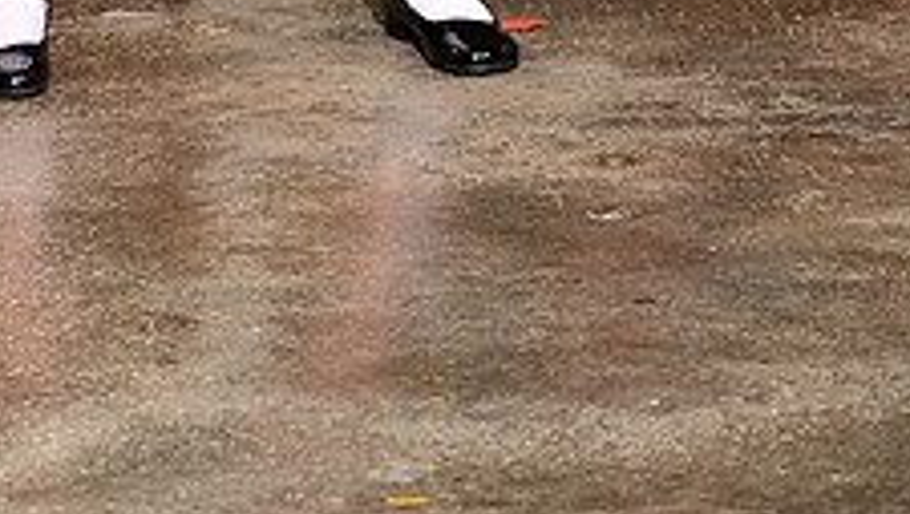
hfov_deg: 8.7
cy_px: -639
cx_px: 186
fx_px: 5989
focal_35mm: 248
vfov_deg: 4.8
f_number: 6.3
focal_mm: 92
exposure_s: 1/125
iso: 1000
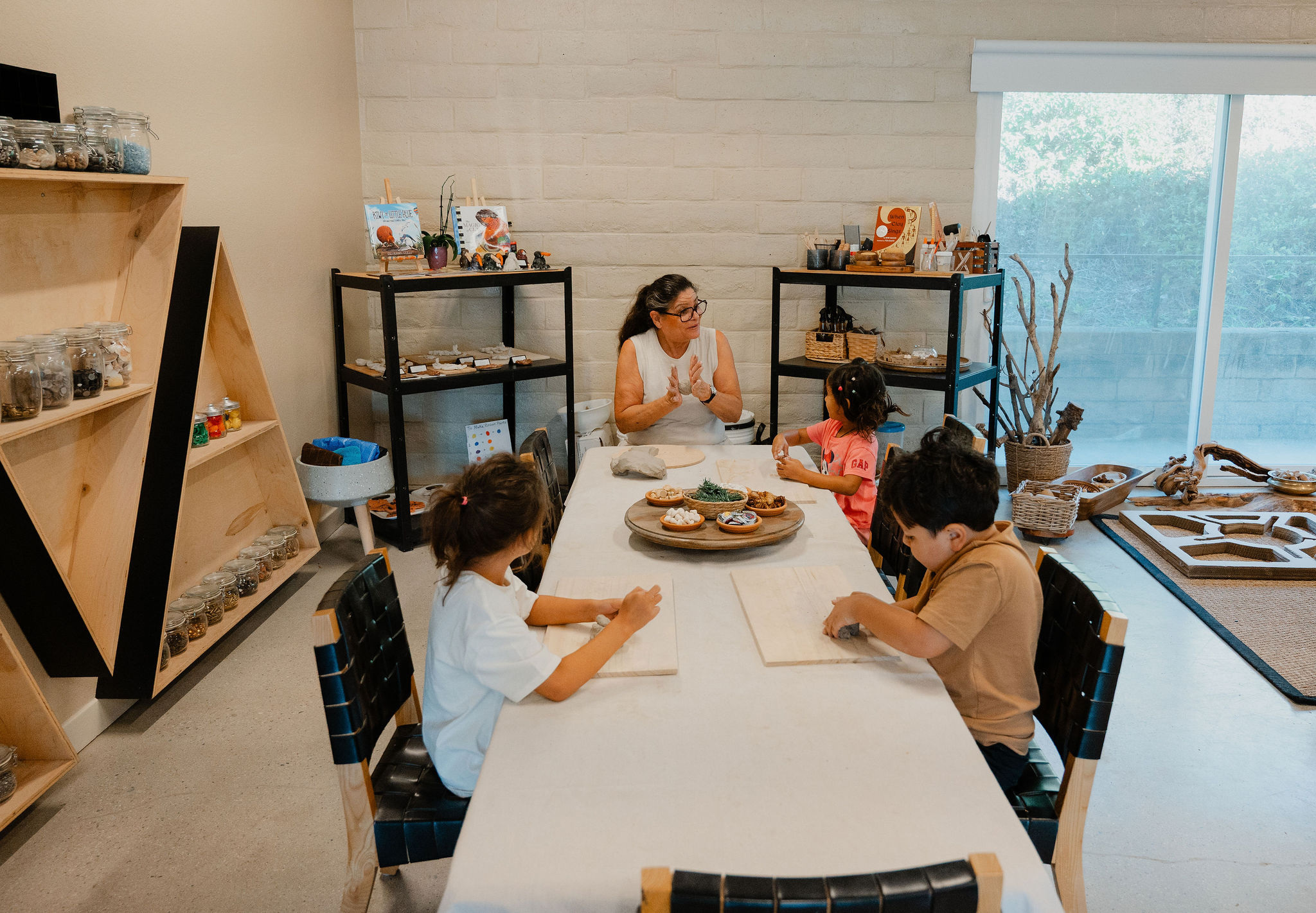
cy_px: 389
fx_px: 1050
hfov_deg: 64.0
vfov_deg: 46.9
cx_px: 712
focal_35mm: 28
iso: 1250
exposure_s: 1/250
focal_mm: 24
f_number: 4
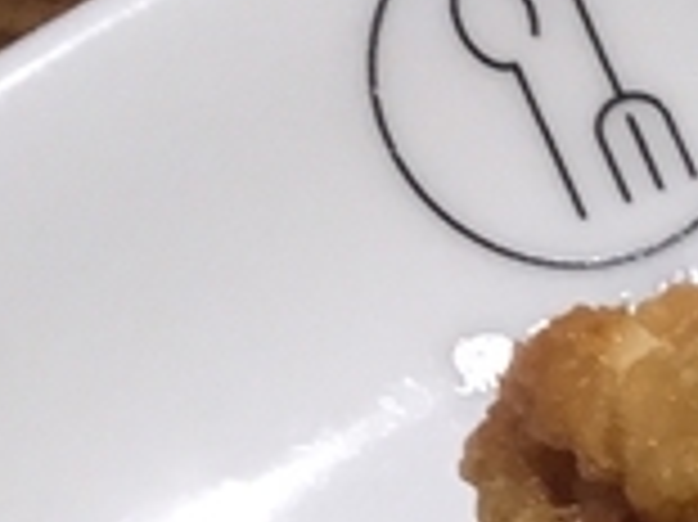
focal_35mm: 240
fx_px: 4836
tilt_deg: -68.7
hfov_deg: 7.3
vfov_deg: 6.0
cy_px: 1179
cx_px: 2099
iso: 64
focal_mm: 3.3
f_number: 2.4
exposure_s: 1/30
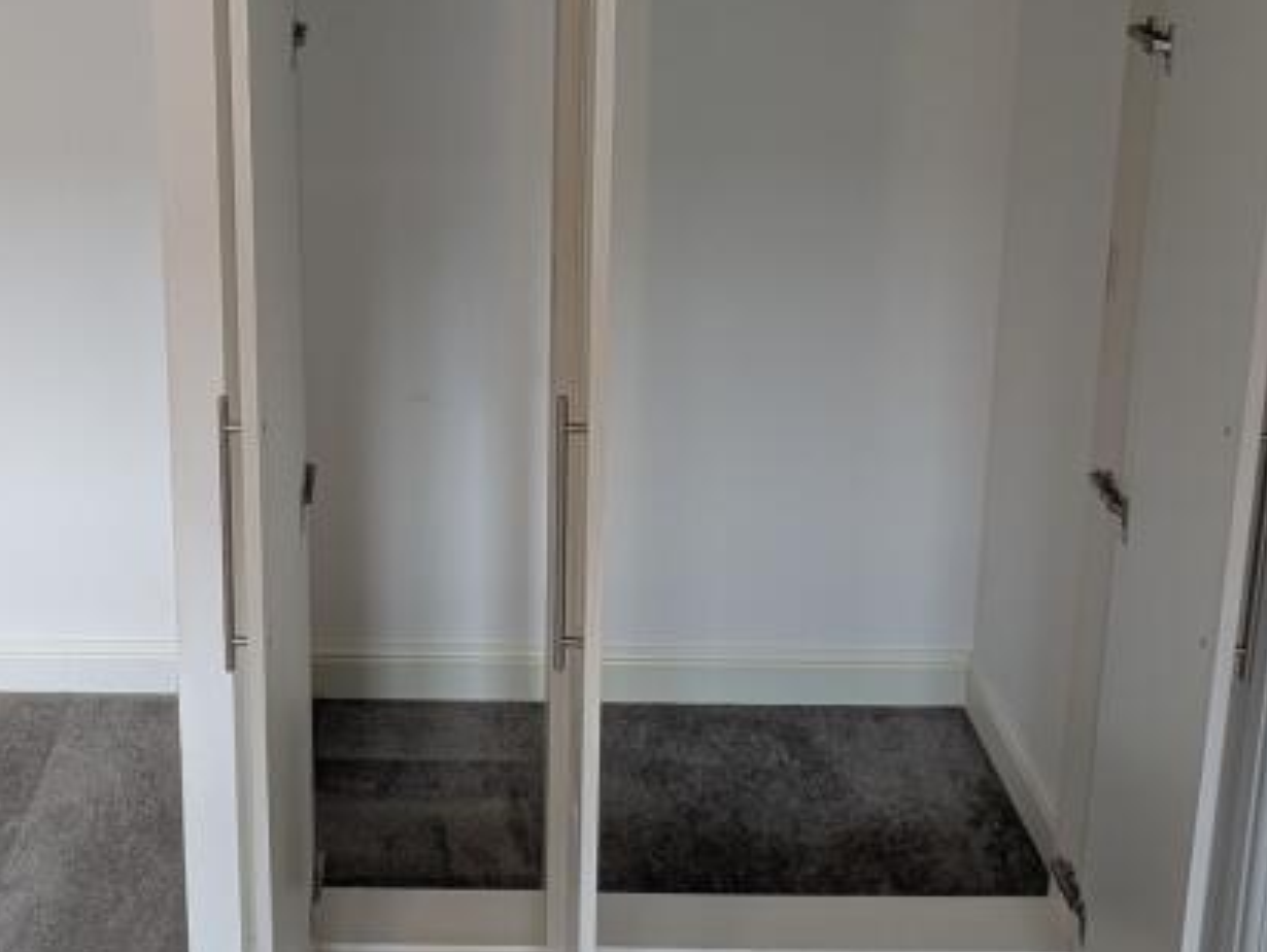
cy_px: -63
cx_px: 430
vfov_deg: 39.4
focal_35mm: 30
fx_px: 1099
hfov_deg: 58.7
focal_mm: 2.23
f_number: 1.95
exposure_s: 1/35.6
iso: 58
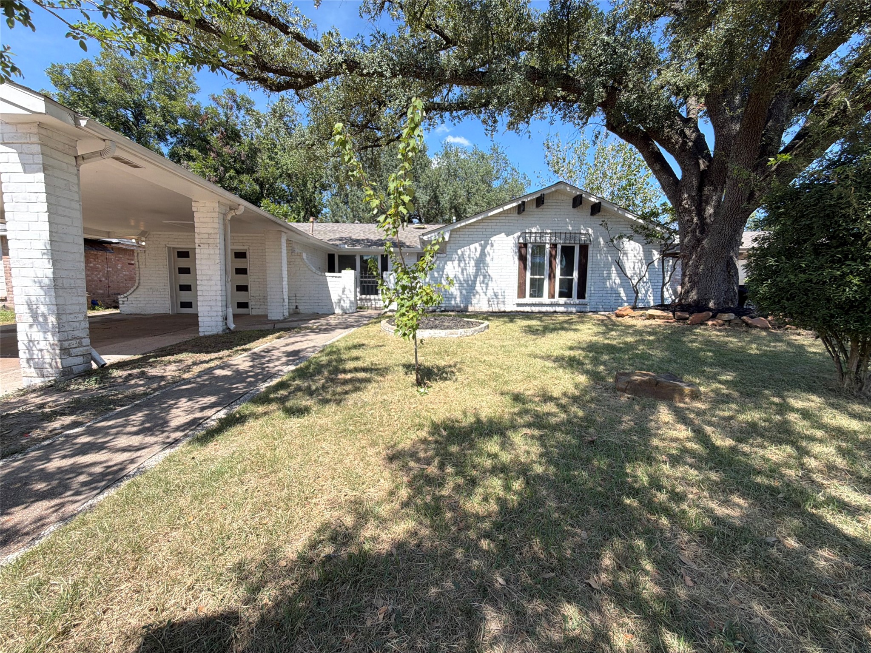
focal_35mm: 14
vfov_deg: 85.7
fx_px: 352
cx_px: 436
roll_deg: -0.5
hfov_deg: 102.1
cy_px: 326
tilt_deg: -6.0
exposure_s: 1/246
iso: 40
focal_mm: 2.22
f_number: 2.2
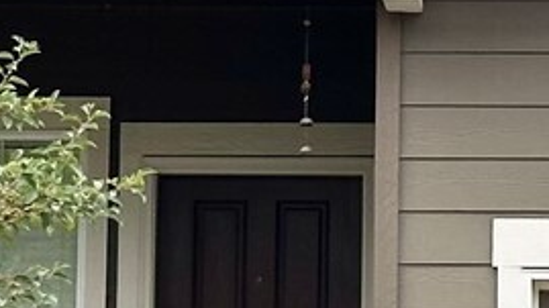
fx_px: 4525
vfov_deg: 3.9
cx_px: 716
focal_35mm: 311
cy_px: 37
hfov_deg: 6.9
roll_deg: -0.3
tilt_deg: +6.8
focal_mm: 6.86
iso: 64
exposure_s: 1/1062
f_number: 1.78
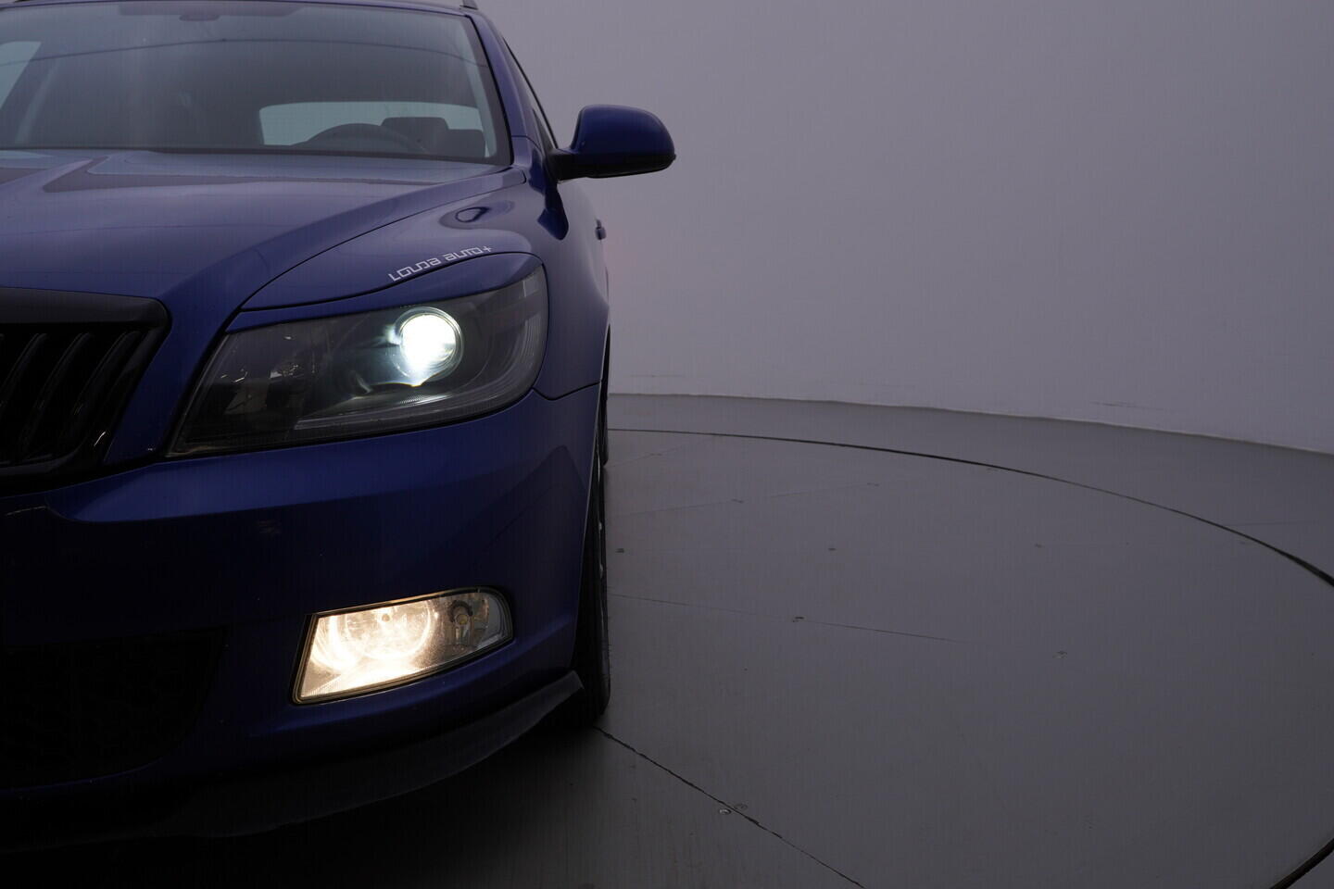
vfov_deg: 36.9
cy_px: 444
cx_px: 667
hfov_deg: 53.1
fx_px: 1334
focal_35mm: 36
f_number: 5.6
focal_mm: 24
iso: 125
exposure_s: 1/160
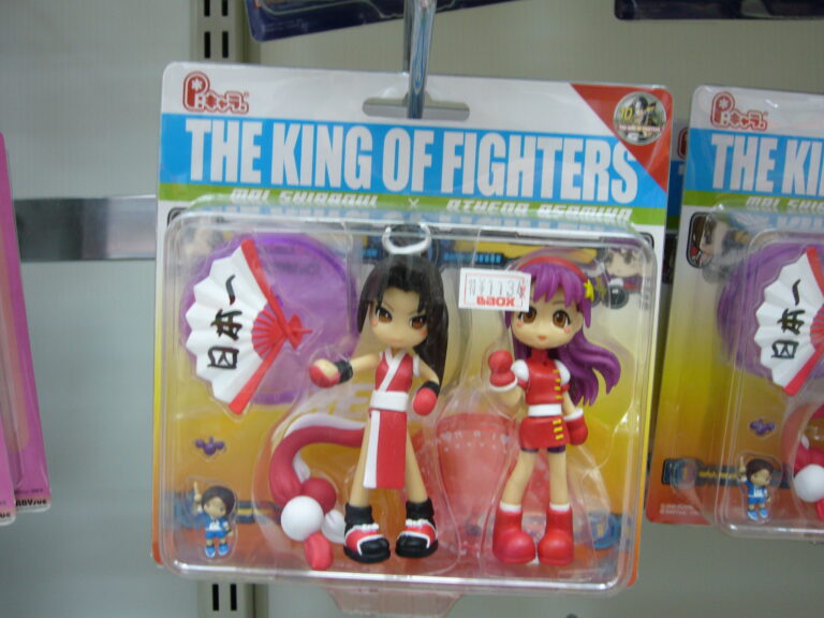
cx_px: 412
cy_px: 309
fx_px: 1071
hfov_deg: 42.1
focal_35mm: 45
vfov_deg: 32.2
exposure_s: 1/15
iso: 100
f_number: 3.2
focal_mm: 7.5
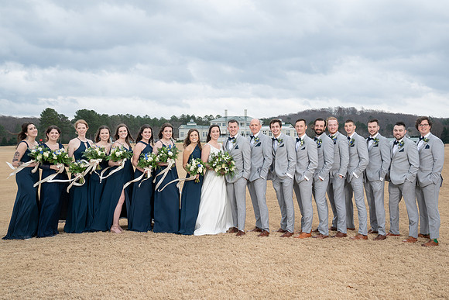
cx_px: 226
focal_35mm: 36
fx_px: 445
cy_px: 140
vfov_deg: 37.2
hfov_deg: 53.5
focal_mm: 33
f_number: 5.6
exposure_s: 1/250
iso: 320
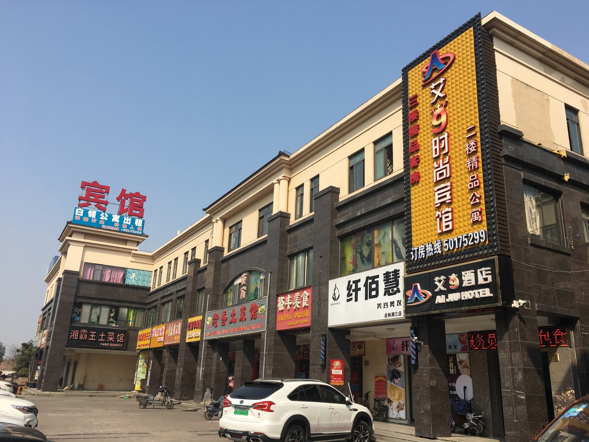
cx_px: 294
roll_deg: -2.8
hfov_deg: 61.7
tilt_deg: +19.1
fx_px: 493
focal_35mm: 29
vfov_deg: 48.2
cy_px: 221
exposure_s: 1/1603
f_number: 2.2
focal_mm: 4.15
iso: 25
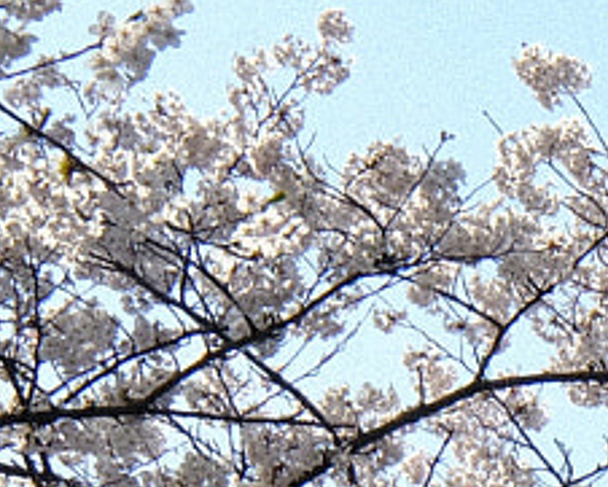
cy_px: 1103
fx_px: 4303
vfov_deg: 6.2
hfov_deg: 7.7
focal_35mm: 239
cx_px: 1224
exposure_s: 1/220
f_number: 11
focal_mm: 24
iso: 200
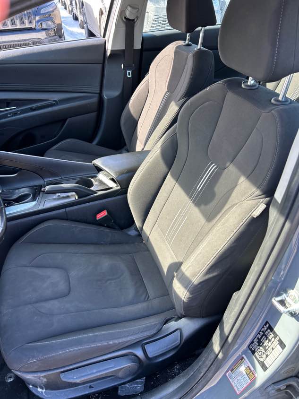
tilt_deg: -36.7
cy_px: 200
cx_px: 150
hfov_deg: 53.1
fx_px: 299
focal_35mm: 26
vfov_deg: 67.3
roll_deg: -1.3
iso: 64
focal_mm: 5.7
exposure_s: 1/171
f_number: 1.5
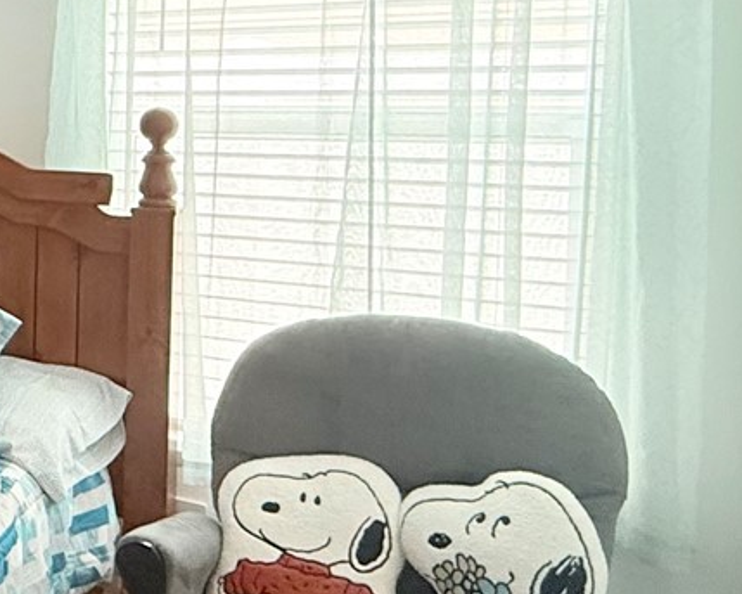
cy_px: 140
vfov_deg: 29.2
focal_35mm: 51
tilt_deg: -1.1
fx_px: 1120
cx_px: -427
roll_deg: -1.1
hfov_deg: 25.4
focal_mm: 2.22
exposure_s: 1/60
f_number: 2.2
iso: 400
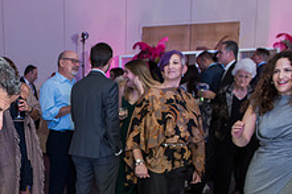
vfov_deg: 20.6
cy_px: 209
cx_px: -4
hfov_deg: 29.7
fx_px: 511
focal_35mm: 63
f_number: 4
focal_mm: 24
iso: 1000
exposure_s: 1/100
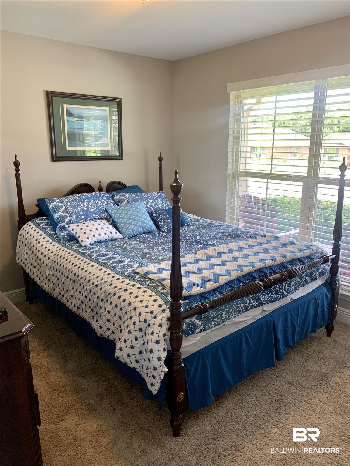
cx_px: 175
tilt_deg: -14.2
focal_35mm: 26
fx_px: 351
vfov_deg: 67.3
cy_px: 233
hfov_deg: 53.1
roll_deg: +0.1
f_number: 1.8
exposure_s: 1/60
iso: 80
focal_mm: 4.25
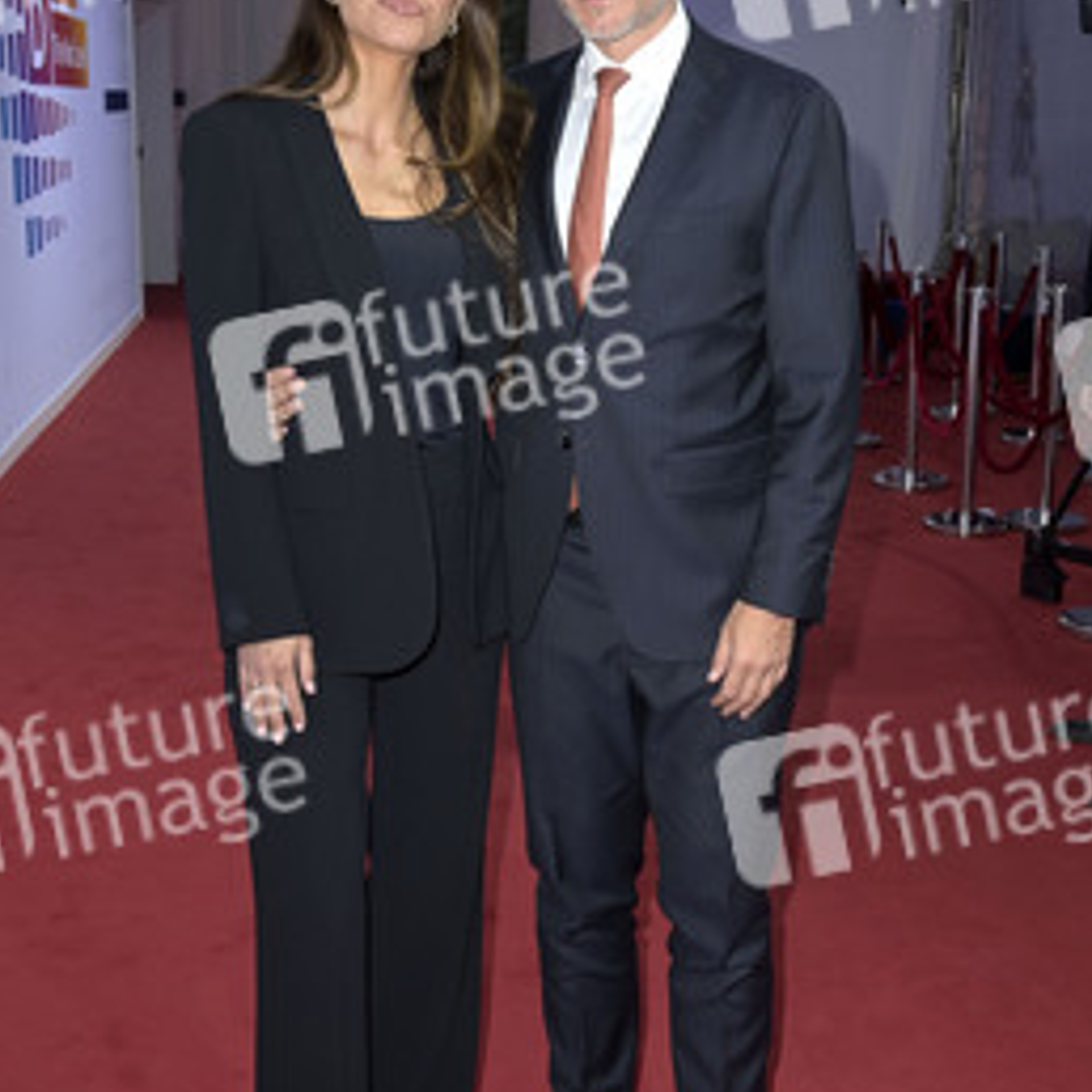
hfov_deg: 36.8
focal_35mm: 46
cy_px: 576
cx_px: 550
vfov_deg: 36.8
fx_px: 1642
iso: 800
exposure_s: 1/250
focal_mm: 35
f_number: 7.1
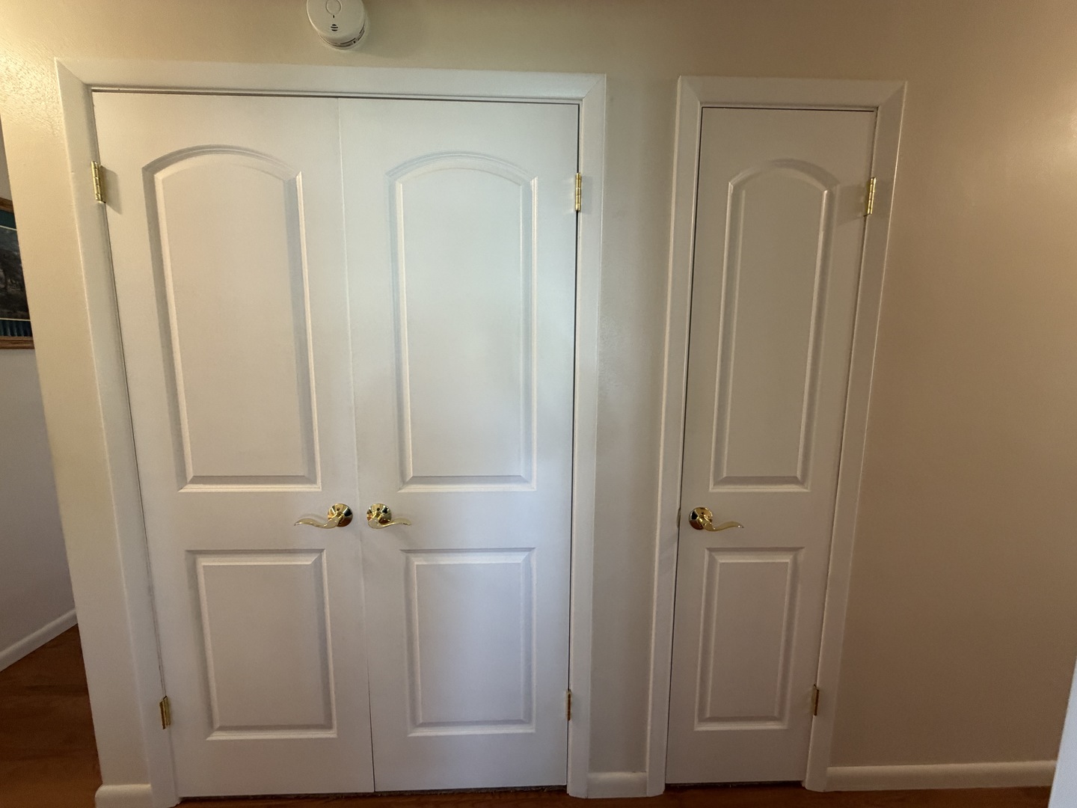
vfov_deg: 85.7
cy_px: 404
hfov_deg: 102.1
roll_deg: +0.8
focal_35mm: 14
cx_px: 538
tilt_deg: -8.1
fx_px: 436
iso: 320
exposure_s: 1/60
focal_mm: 2.22
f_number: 2.2
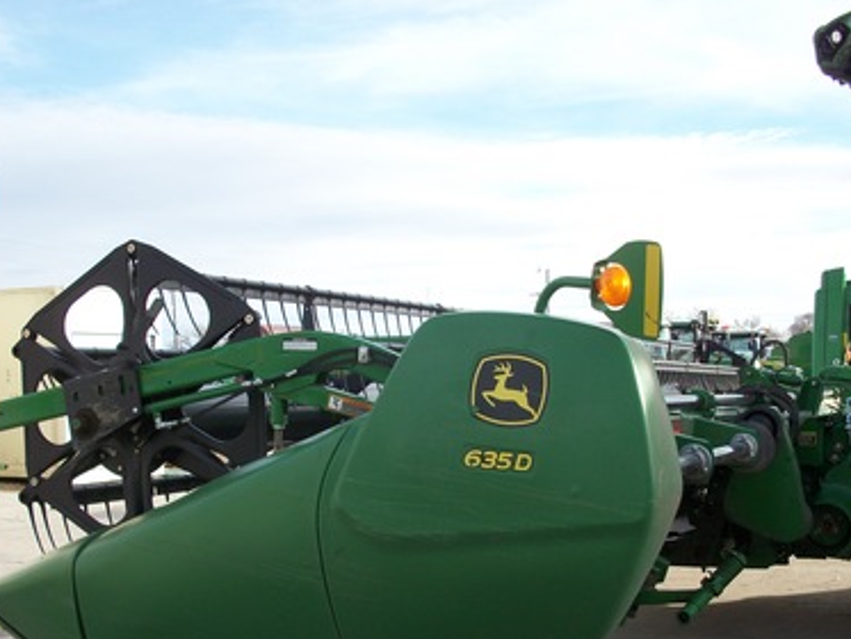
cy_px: 461
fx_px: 1254
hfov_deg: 37.5
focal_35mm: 51
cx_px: 445
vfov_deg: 28.3
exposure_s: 1/400
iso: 80
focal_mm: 6.3
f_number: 3.1
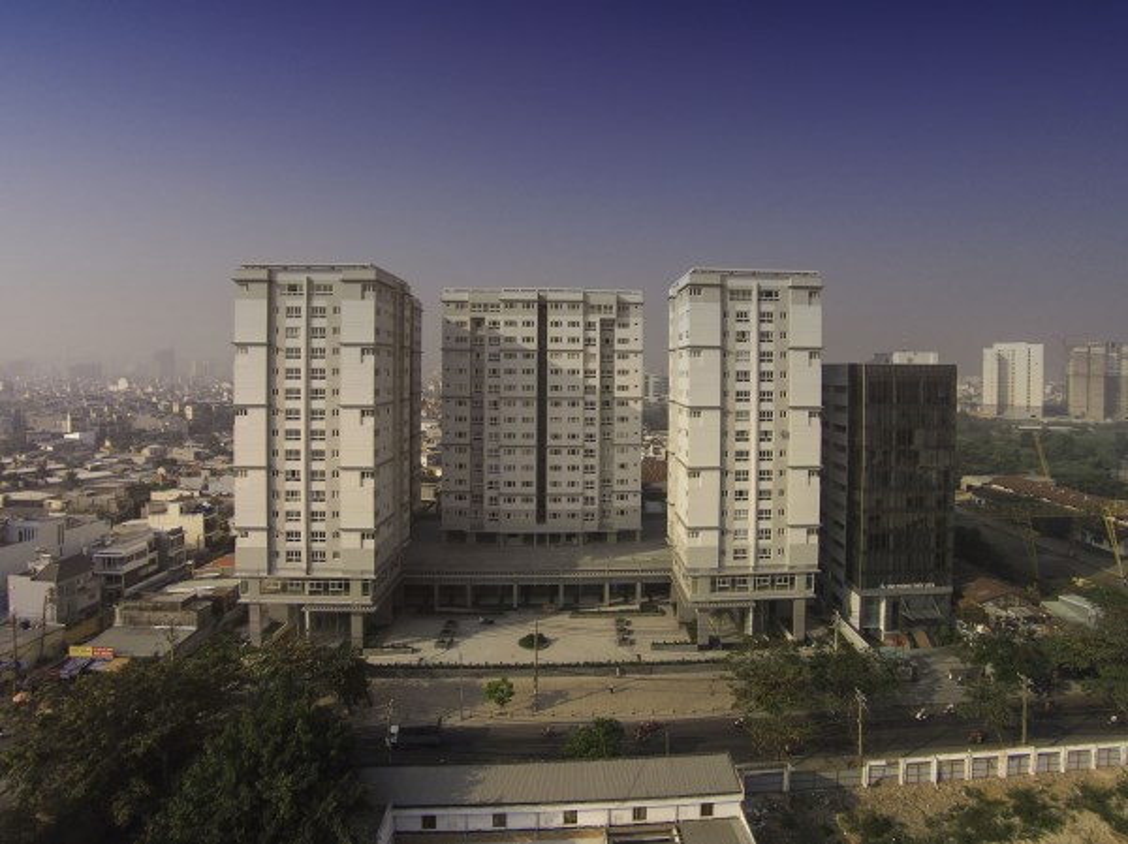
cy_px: 422
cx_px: 564
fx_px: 977
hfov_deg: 60.0
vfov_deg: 46.7
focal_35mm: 30
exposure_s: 1/2200
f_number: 2.8
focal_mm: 5
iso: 100
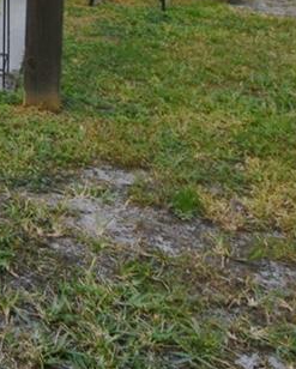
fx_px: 798
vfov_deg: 21.1
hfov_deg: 15.4
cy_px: -217
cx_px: -345
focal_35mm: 73
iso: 100
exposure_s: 1/125
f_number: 5.6
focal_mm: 10
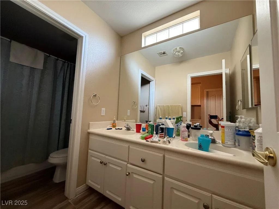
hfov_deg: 102.1
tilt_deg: +4.4
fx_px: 113
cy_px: 104
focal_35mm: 14
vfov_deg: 85.7
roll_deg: -2.2
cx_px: 140
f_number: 2.2
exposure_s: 1/60
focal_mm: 2.22
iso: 640
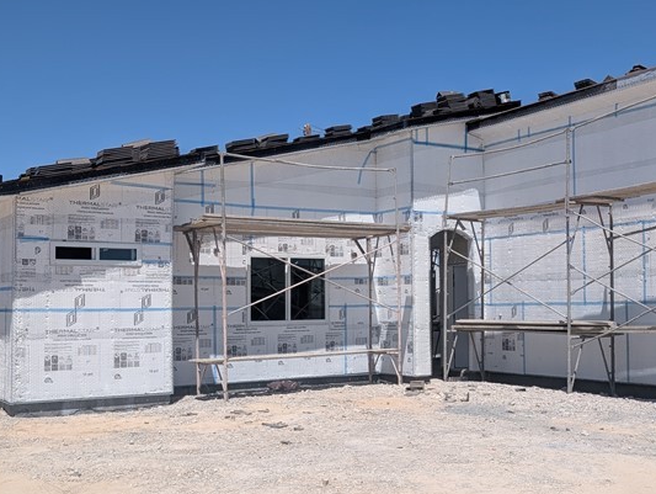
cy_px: 266
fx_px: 873
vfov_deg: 31.6
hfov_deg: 40.5
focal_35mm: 46
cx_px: 454
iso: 26
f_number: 1.68
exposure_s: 1/1961
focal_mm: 6.9
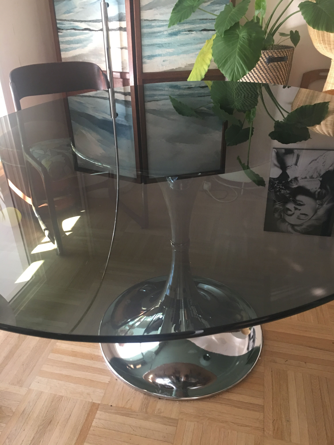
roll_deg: +1.3
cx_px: 167
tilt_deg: -29.3
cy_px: 222
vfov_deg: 61.7
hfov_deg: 48.2
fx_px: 373
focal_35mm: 29
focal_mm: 4.15
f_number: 2.2
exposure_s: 1/17
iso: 80
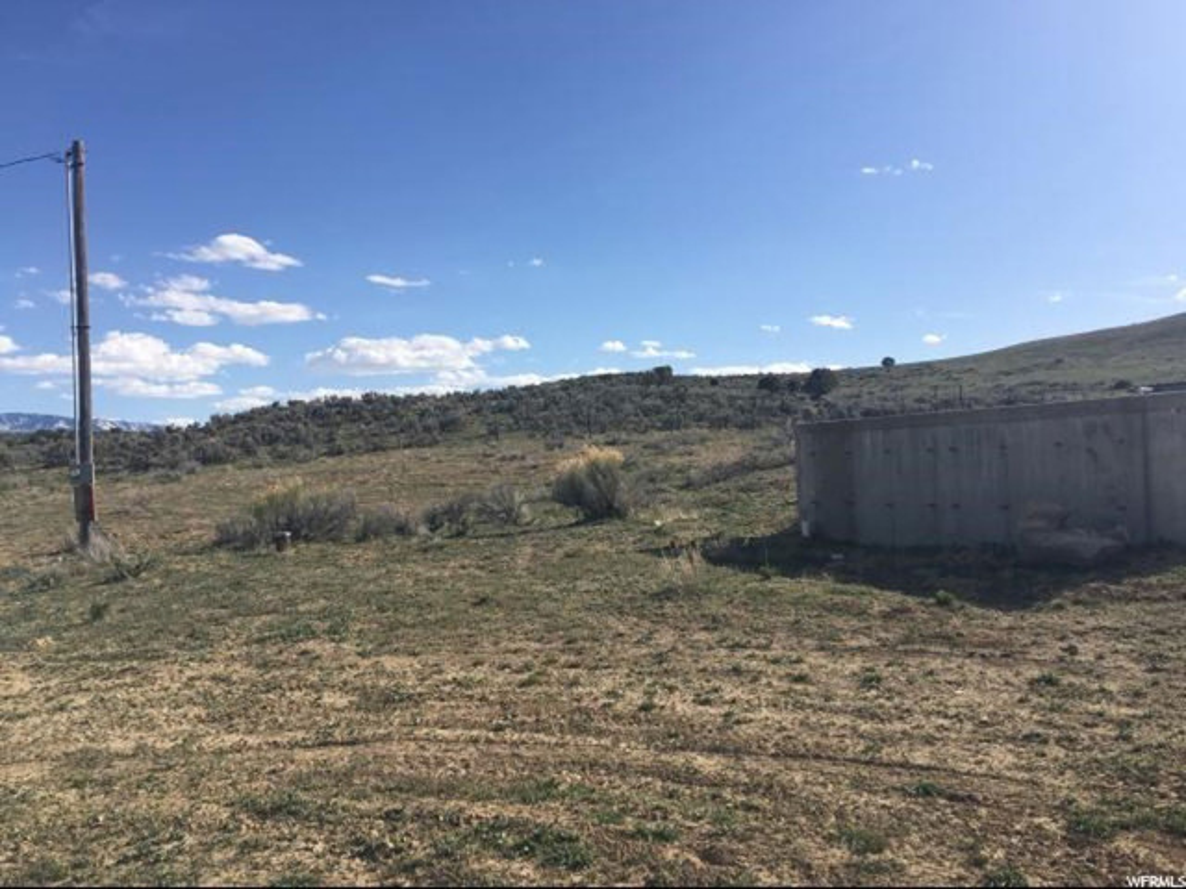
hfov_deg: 61.7
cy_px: 444
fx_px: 994
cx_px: 593
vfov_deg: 48.2
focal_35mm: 29
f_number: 2.2
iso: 25
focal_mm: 4.15
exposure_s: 1/1923
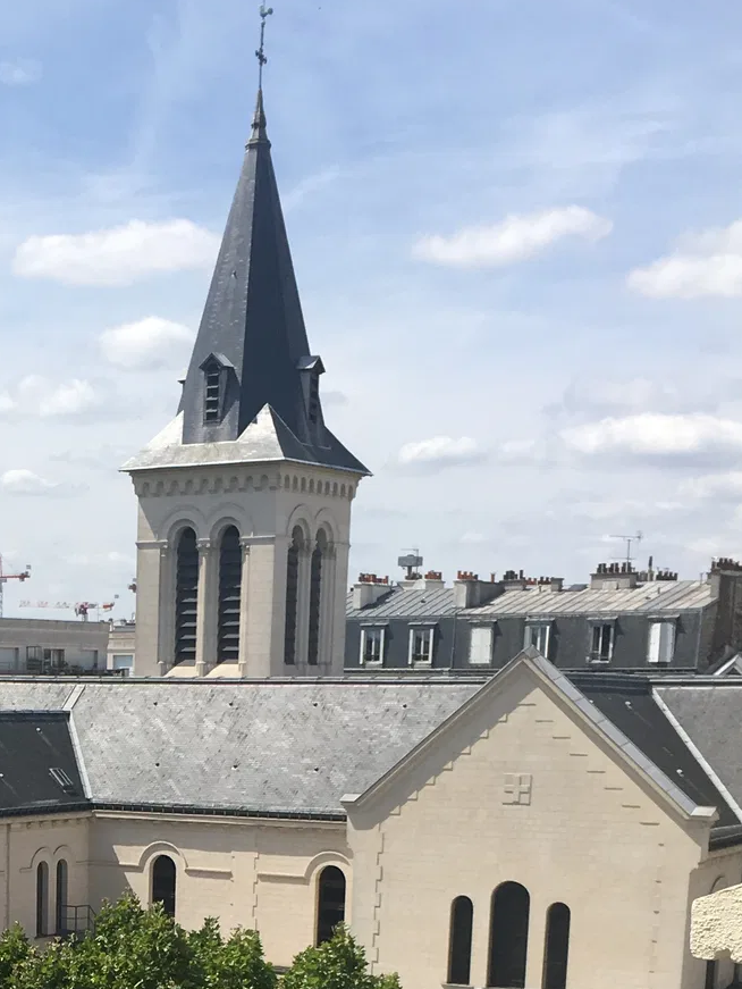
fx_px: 2028
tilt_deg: -12.6
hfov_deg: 20.1
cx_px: -1
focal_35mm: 71
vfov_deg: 25.4
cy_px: 1095
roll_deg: -0.2
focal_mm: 4.15
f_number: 2.2
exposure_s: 1/2024
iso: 25
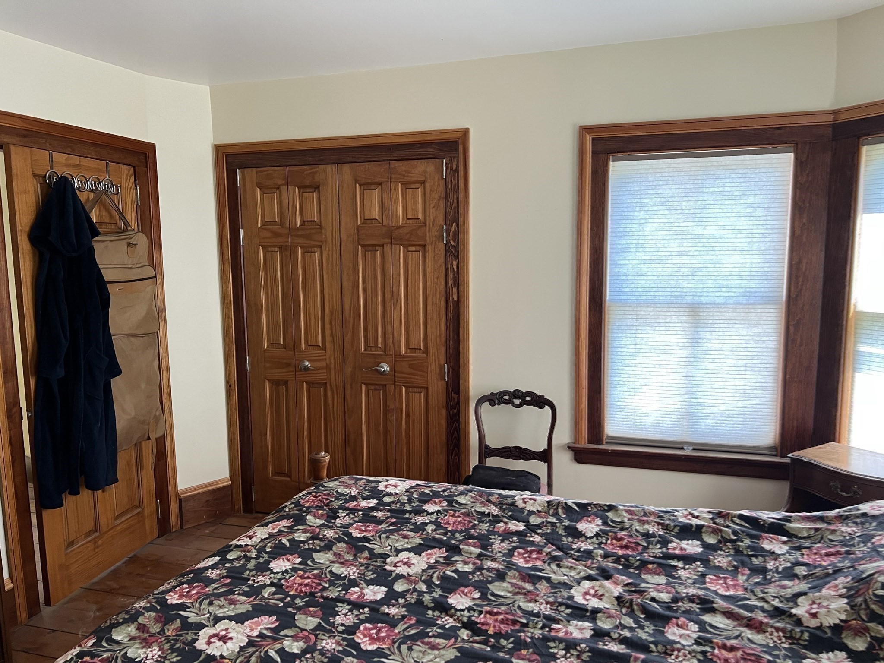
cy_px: 332
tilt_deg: -6.5
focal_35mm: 26
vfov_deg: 53.1
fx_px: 664
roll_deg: +1.6
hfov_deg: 67.3
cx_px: 442
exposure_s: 1/97
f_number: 1.5
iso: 125
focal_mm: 5.7
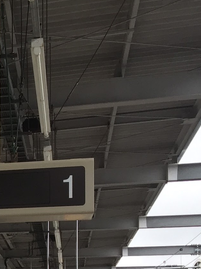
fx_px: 875
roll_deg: -1.7
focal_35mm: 113
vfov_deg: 16.9
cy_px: 296
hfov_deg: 11.1
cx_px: -278
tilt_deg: +2.0
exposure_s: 1/243
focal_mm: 4.15
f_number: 2.2
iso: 32
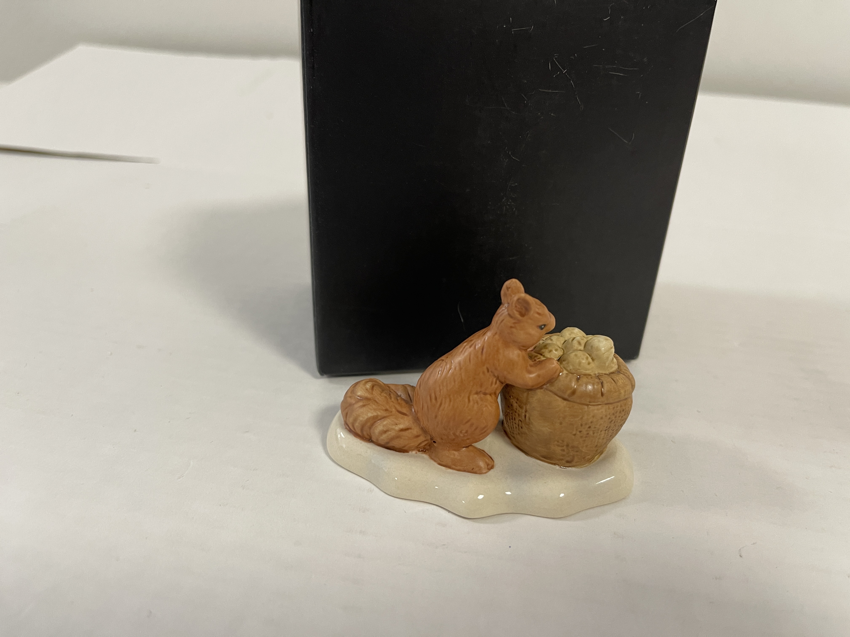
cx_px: 425
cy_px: 318
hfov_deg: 69.4
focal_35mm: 25
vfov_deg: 54.9
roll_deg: -3.1
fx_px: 614
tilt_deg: -27.6
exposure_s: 1/50
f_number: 1.6
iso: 100
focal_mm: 5.1
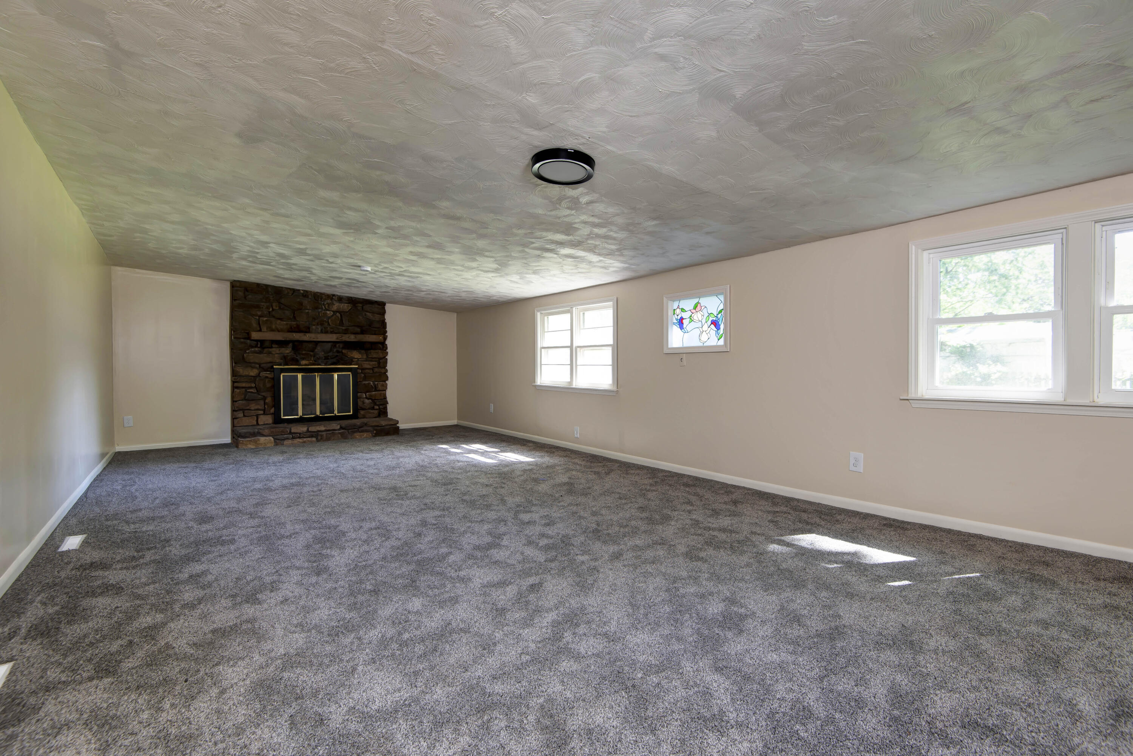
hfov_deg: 96.7
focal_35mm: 16
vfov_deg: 73.8
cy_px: 378
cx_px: 566
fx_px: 504
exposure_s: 1/8
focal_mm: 16
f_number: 6.3
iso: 160
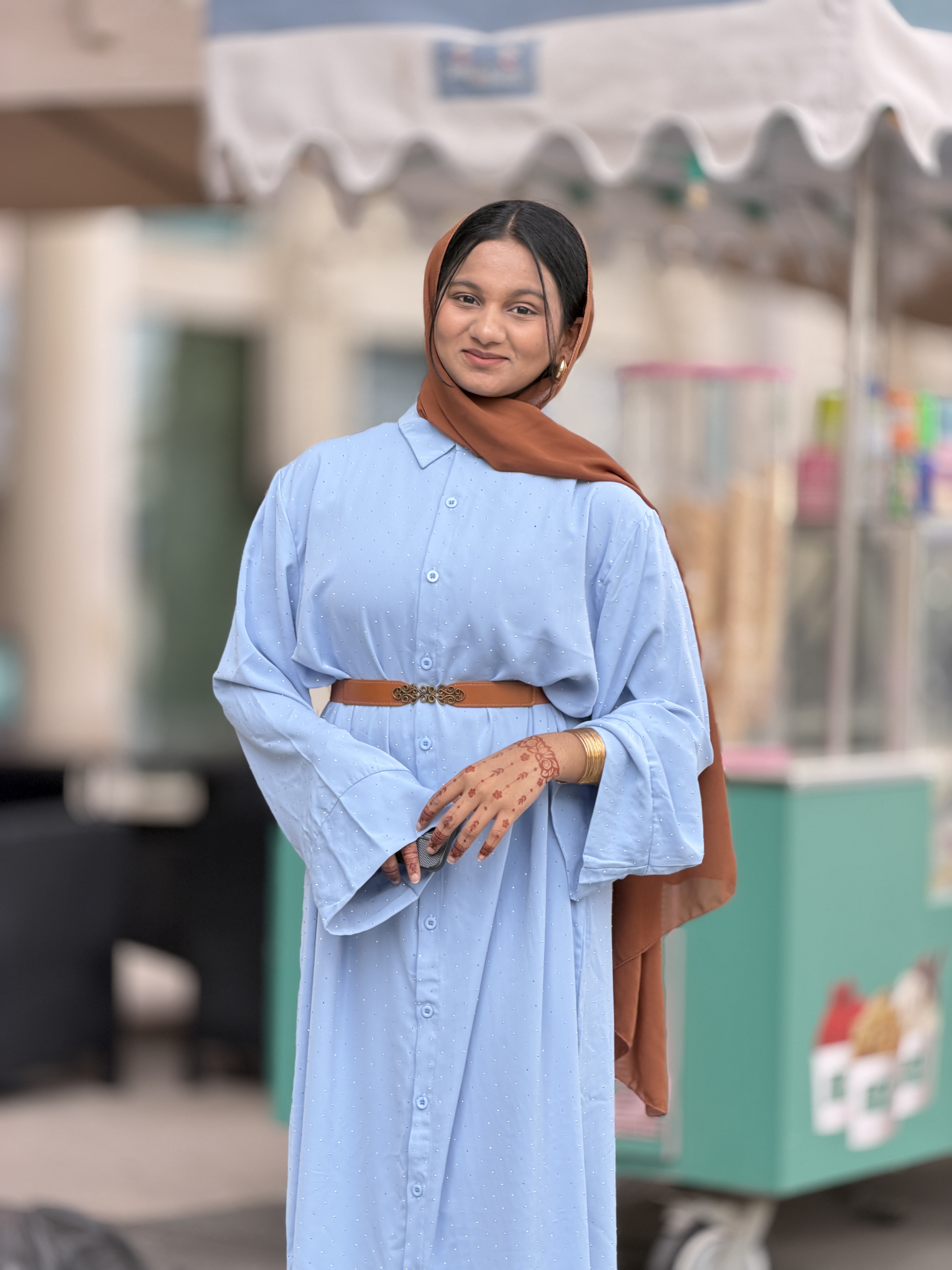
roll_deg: -0.6
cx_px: 476
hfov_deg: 14.8
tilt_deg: -1.8
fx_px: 3667
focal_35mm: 100
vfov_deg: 19.6
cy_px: 635
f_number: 2.8
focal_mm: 16.89
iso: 64
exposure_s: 1/121
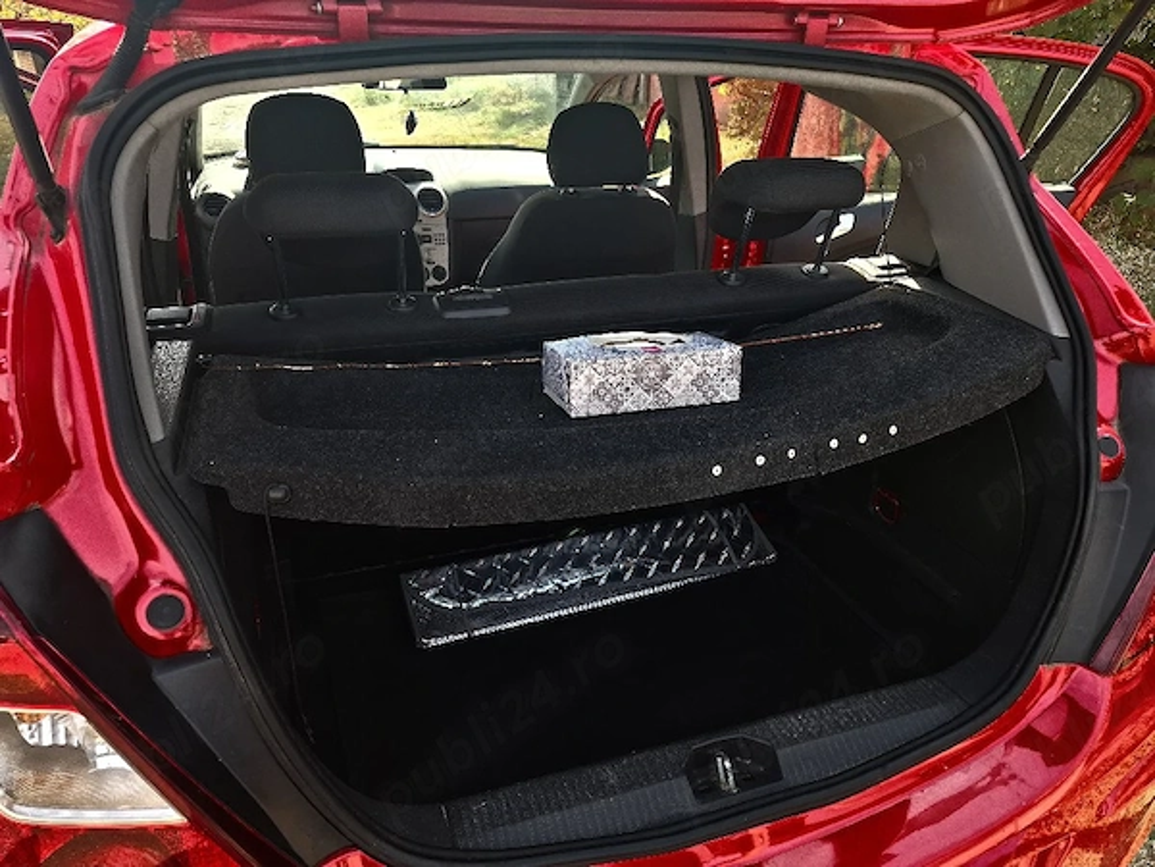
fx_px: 767
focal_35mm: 23
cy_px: 434
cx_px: 578
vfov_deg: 58.9
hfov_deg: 73.9
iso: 50
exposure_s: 1/213
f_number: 1.8
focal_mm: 5.54
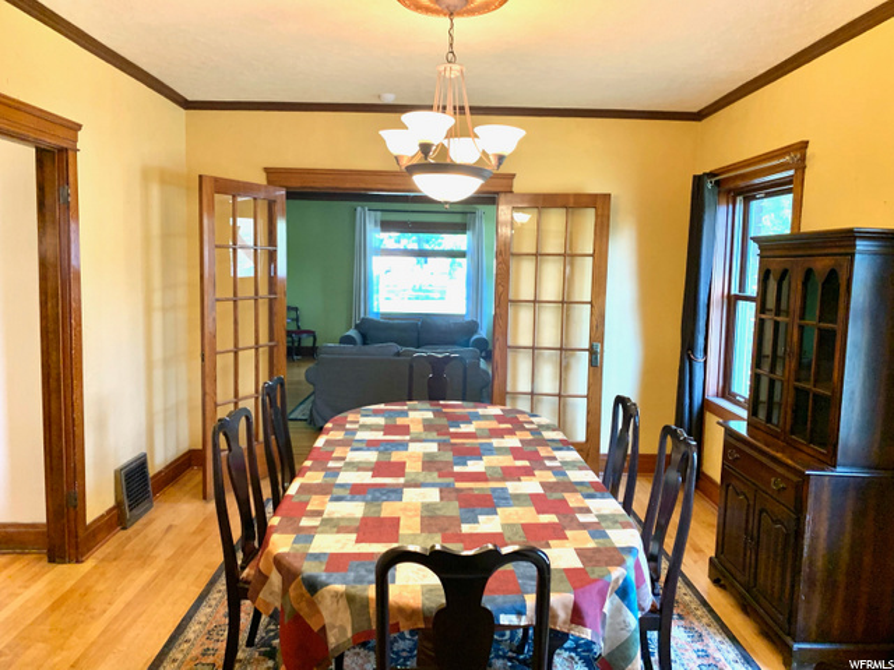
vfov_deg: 53.1
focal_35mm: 26
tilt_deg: -3.9
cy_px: 335
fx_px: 671
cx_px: 447
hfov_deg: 67.3
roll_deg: -1.7
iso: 320
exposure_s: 1/60
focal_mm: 4.25
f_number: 1.8
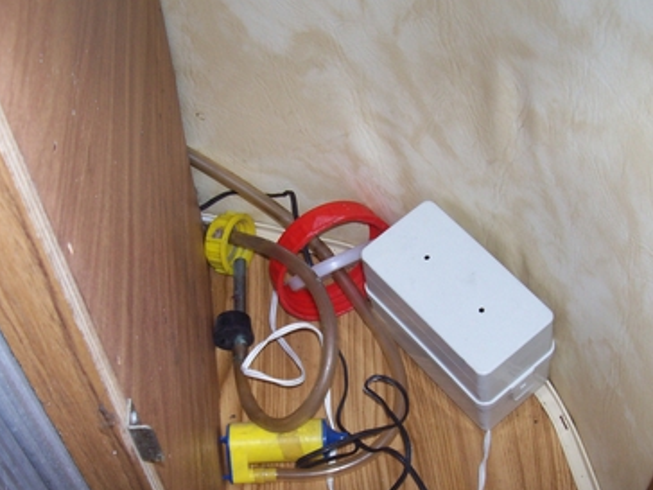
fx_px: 1056
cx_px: 387
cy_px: 348
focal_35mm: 56
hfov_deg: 34.3
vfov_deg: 25.9
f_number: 2.7
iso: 80
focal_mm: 5.6
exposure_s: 1/64
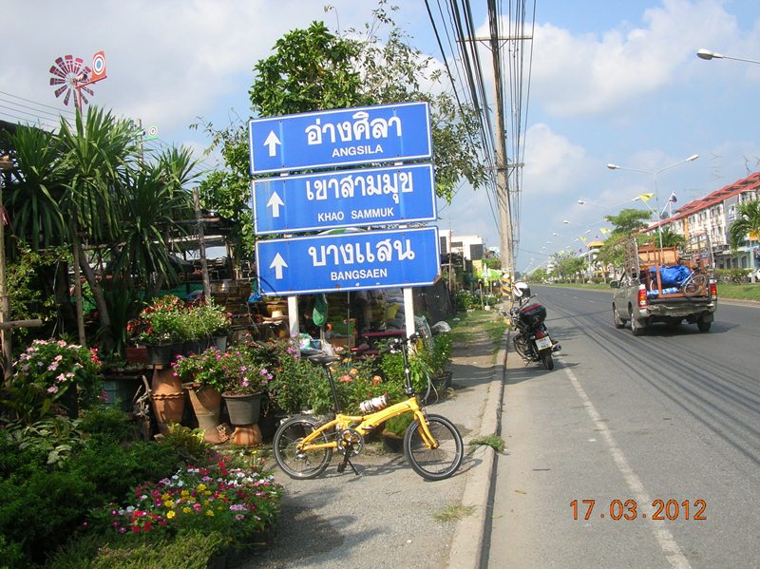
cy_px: 284
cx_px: 380
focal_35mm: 35
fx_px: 768
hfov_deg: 52.7
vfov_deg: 40.7
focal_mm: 5.8
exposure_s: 1/232
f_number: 5.6
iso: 50
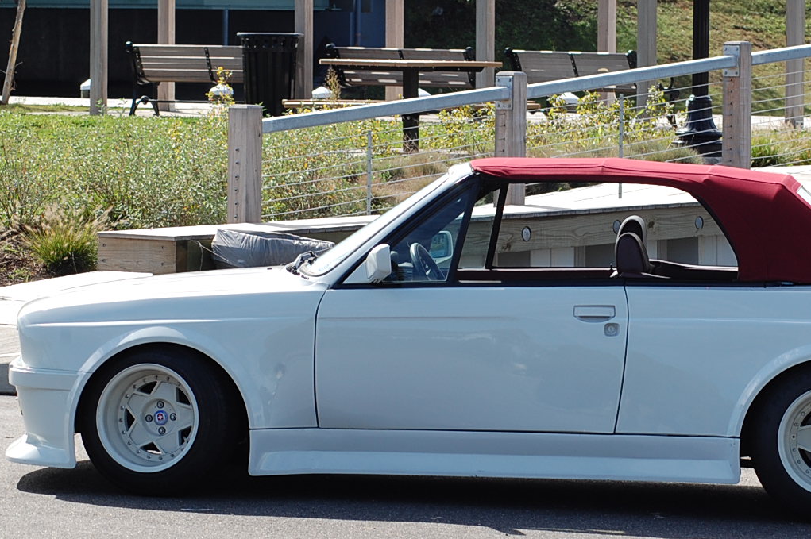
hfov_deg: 10.9
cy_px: 314
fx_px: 4226
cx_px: 552
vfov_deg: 7.3
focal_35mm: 188
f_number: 10
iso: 280
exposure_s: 1/250
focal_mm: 85
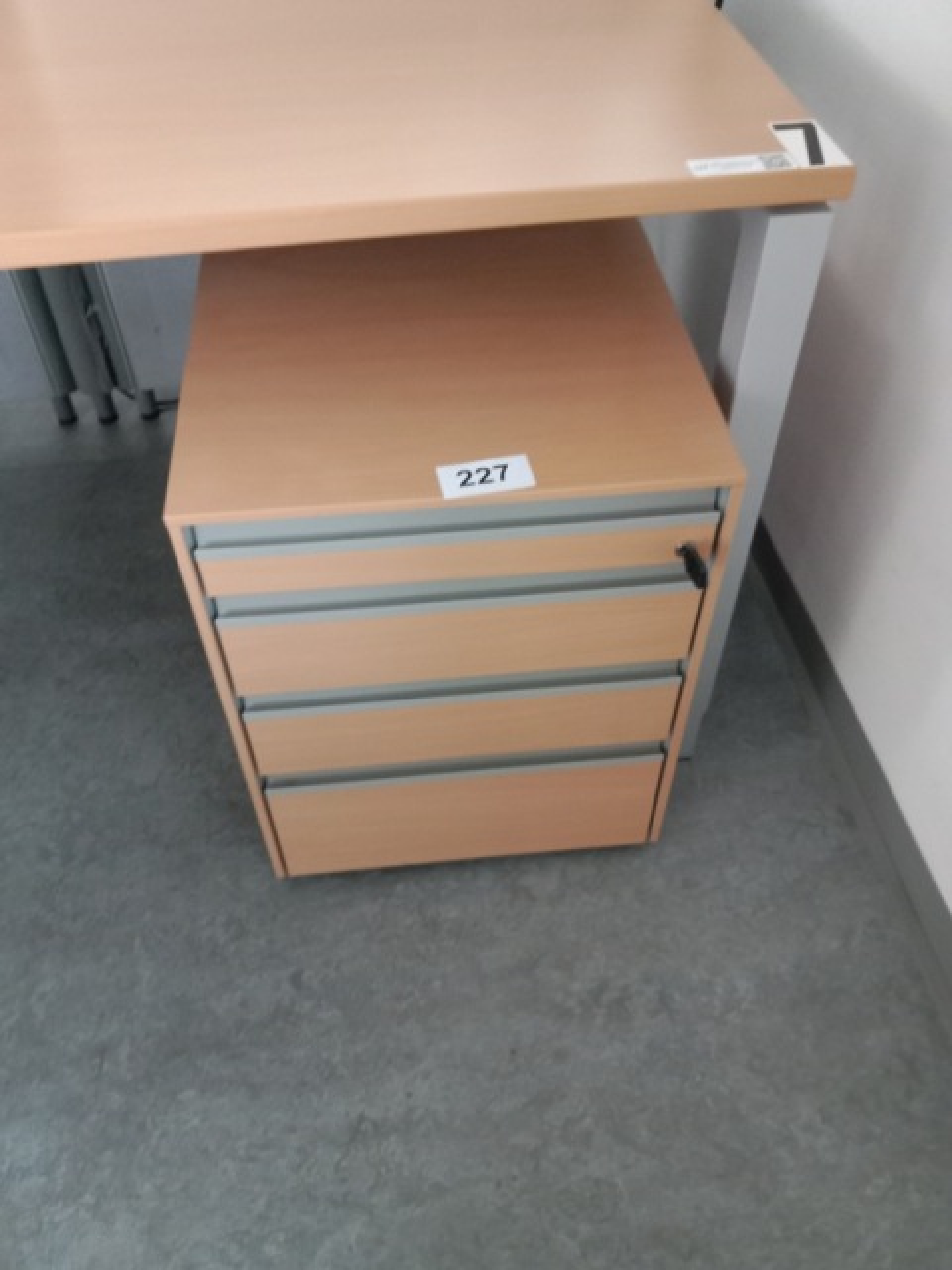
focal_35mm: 27
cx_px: 476
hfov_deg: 51.4
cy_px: 635
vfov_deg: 65.3
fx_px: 990
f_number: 2.2
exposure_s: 1/16.7
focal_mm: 3.65
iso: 1637
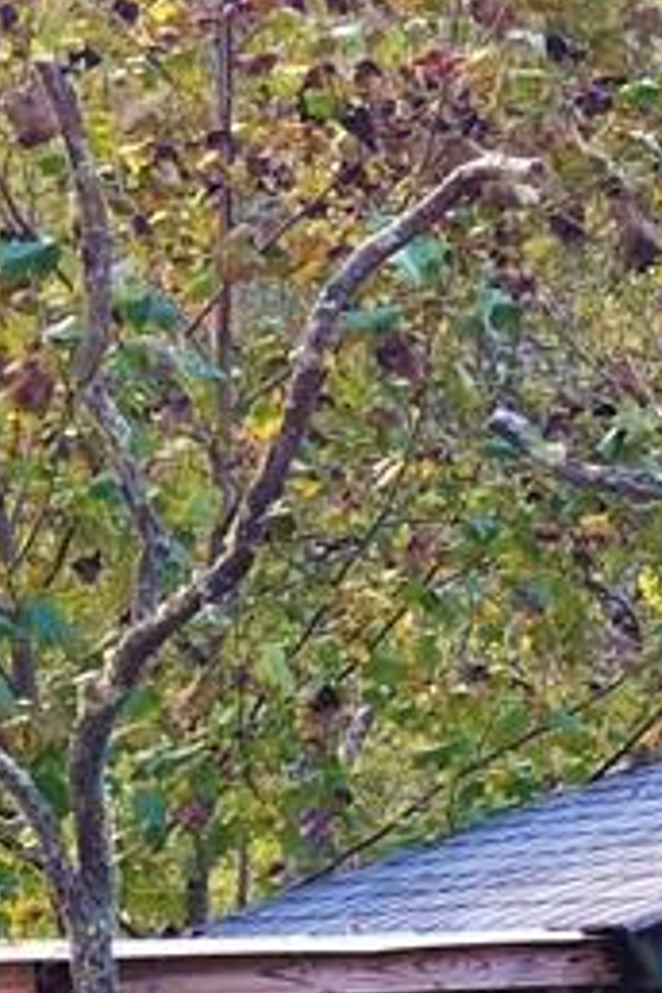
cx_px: 901
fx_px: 5930
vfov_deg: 9.4
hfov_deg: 6.3
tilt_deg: -3.1
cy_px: 1301
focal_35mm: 215
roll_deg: +0.3
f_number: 2.4
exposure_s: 1/60
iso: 20
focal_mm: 6
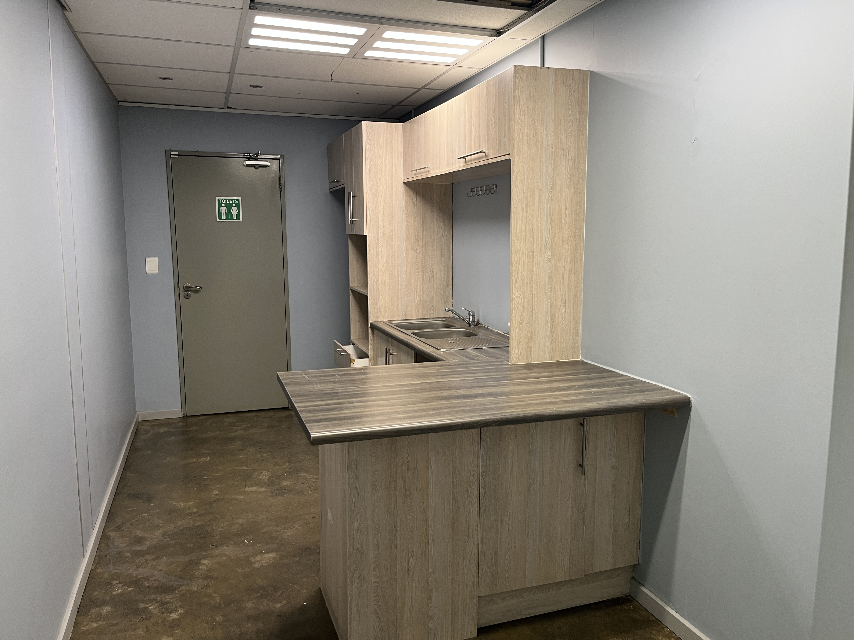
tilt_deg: -8.7
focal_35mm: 26
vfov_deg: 53.1
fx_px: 641
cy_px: 320
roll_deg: -0.7
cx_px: 427
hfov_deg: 67.3
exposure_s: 1/50
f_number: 1.6
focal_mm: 5.1
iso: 80
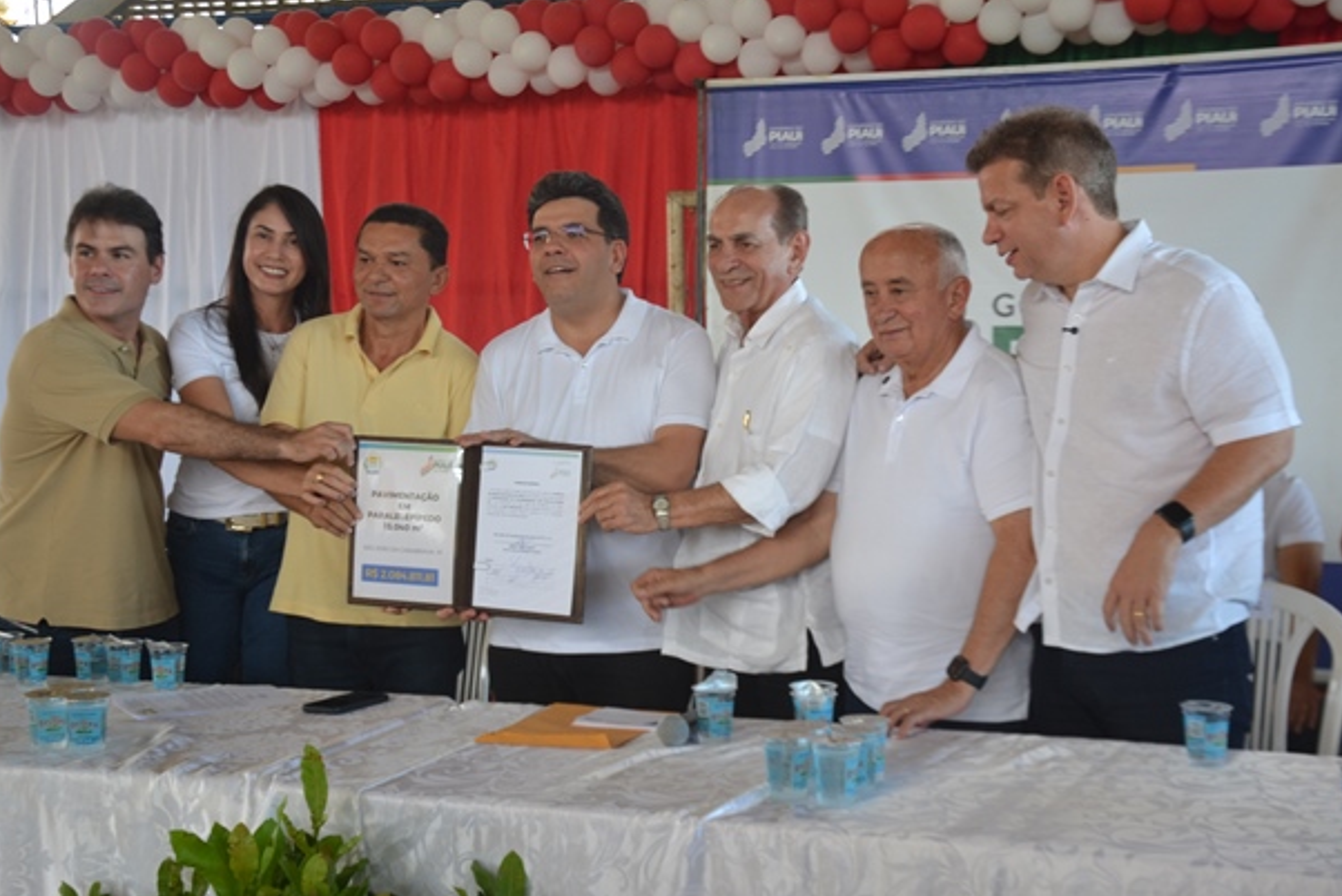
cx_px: 653
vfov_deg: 26.5
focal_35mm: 51
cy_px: 429
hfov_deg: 38.9
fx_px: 1902
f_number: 4.2
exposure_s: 1/60
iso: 400
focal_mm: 32
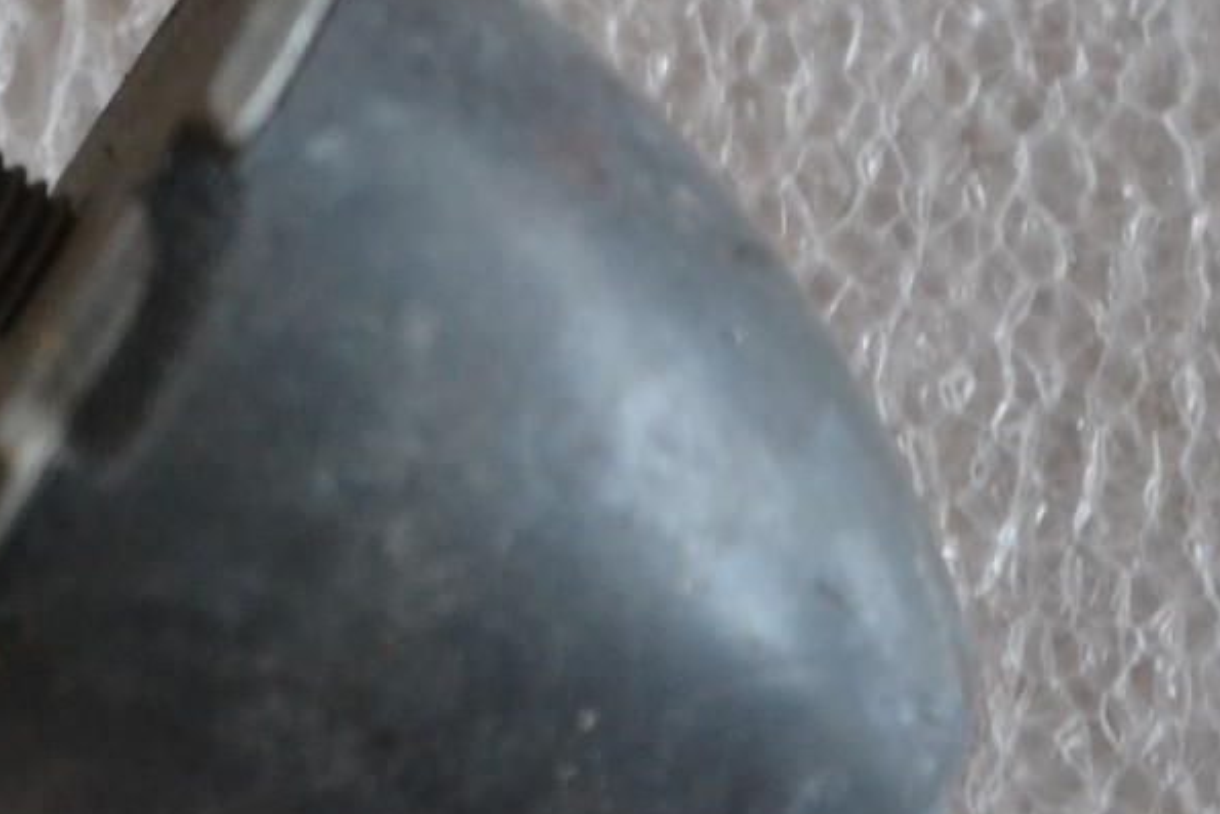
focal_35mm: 187
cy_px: 385
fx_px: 6343
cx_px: 246
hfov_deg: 11.0
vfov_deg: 7.3
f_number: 5.6
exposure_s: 1/40
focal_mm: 55
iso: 3200
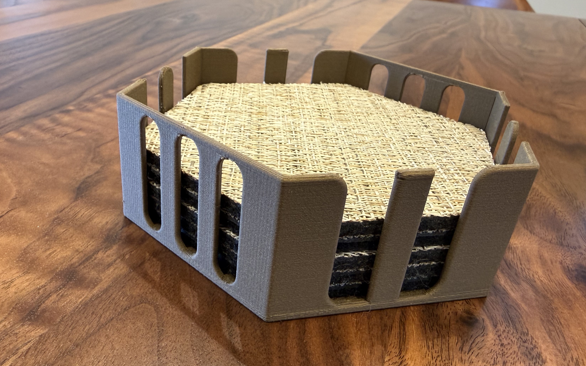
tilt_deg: -31.6
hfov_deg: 61.2
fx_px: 495
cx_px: 284
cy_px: 221
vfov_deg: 40.4
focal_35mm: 31
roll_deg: -5.2
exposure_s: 1/60
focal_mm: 2.22
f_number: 2.2
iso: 160
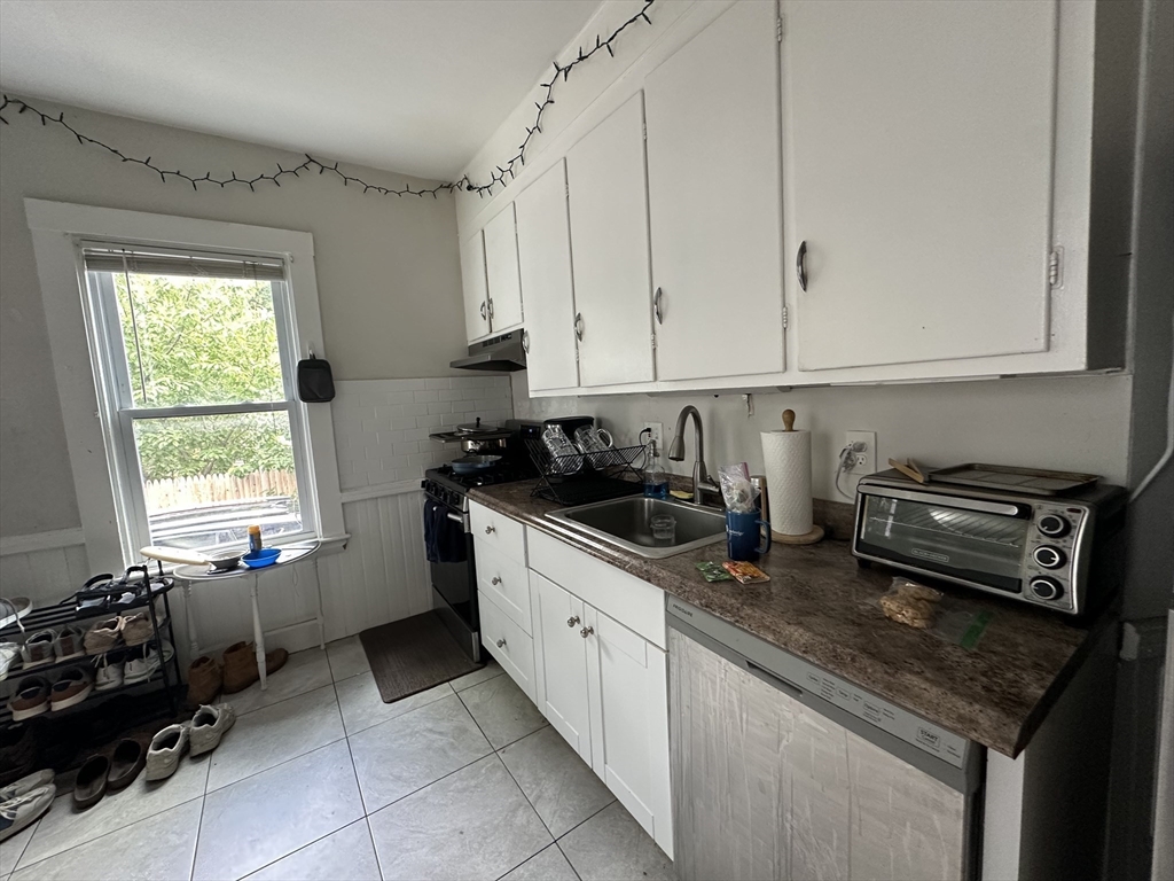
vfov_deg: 85.7
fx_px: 475
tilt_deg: -4.8
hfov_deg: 102.1
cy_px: 440
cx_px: 587
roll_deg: +2.9
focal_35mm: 14
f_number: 2.2
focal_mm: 2.22
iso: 320
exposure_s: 1/67
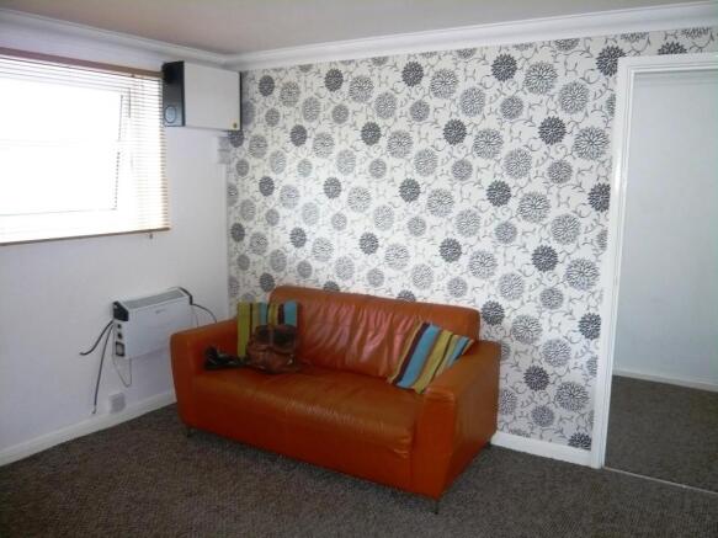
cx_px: 359
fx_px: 581
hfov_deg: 63.5
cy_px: 269
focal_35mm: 28
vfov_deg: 49.7
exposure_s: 1/30
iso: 200
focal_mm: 4.6
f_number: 2.8
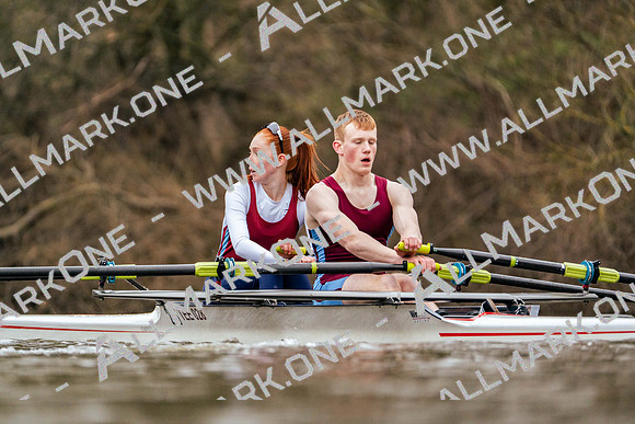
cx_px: 318
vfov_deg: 2.3
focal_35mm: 600
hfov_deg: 3.4
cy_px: 212
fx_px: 10585
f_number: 6.3
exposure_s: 1/2000
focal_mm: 600
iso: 4000
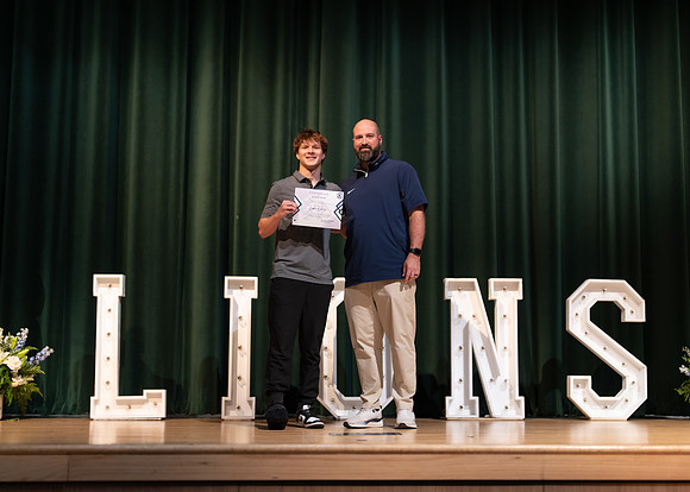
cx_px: 370
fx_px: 1059
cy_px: 245
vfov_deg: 26.2
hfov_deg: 36.1
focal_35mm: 54
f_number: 1.2
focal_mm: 50
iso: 640
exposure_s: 1/320
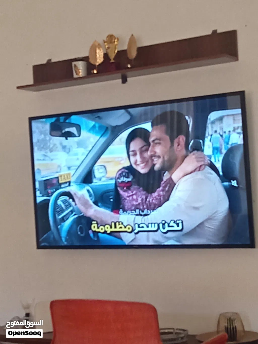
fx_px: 736
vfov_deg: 26.3
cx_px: 129
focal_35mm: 74
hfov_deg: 19.9
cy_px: 172
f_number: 1.8
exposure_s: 1/20
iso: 761
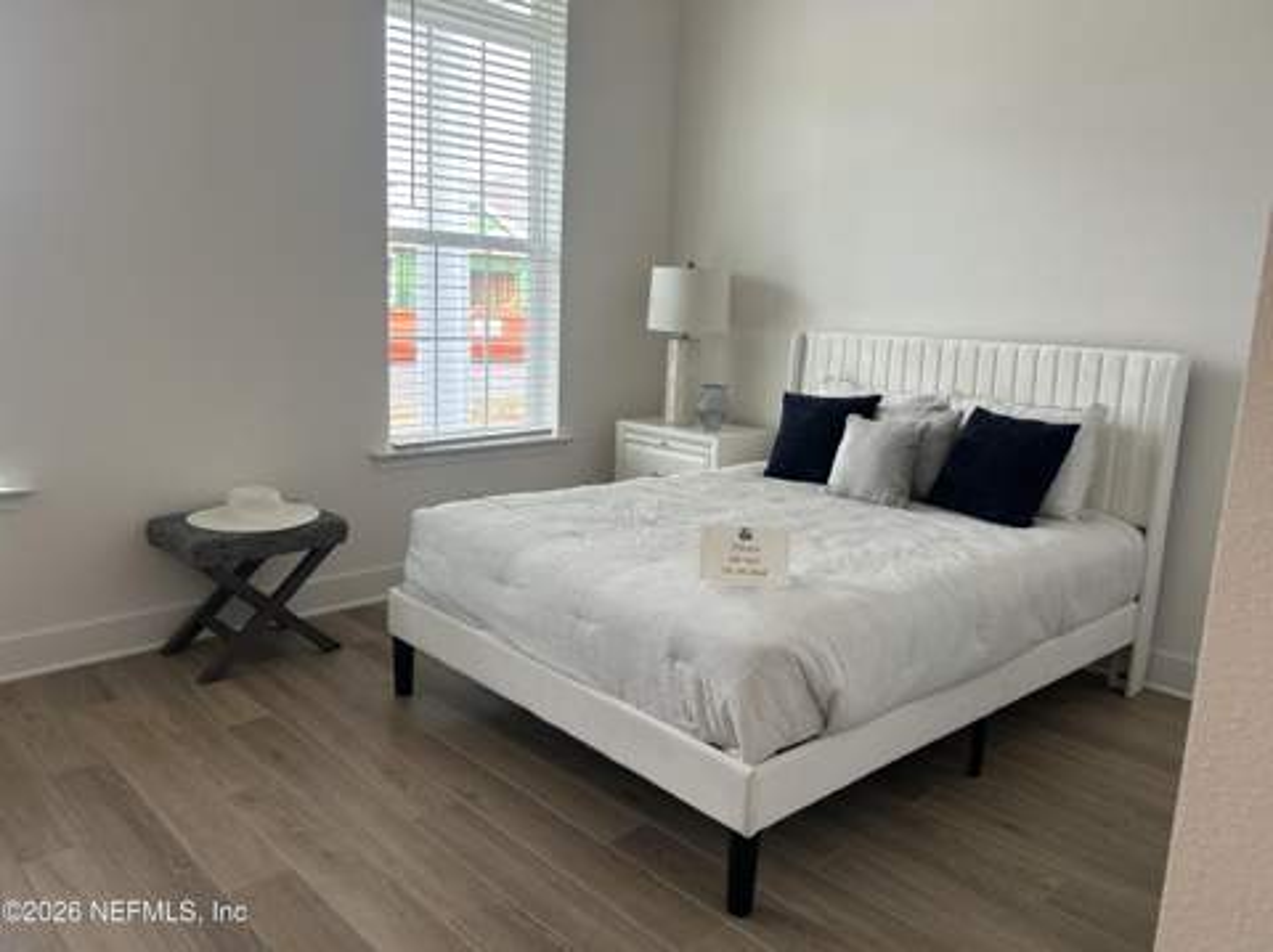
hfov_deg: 67.4
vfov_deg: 53.0
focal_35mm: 26
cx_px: 636
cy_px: 476
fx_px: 955
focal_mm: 5.7
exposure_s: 1/60
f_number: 1.5
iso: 64
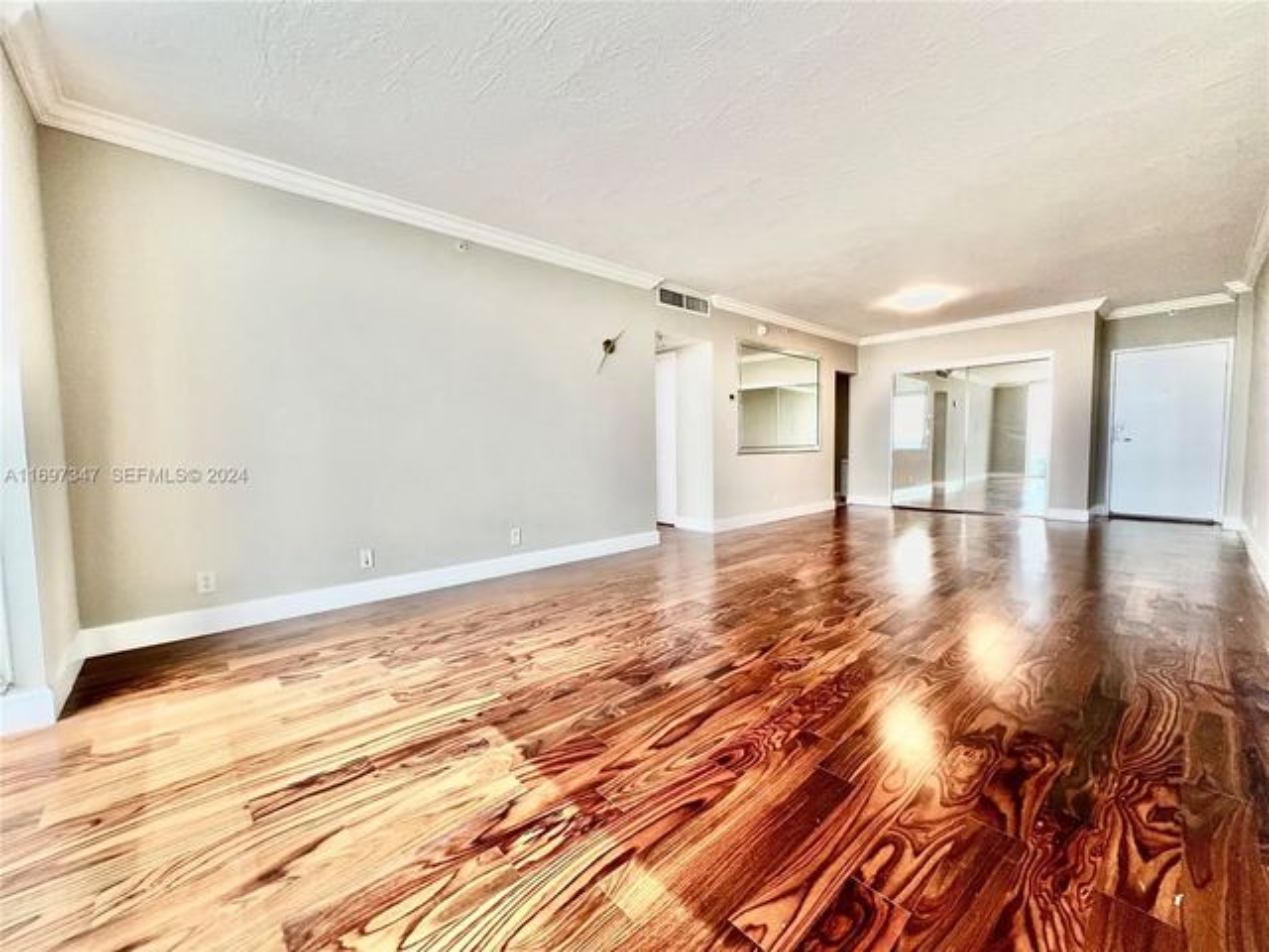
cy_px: 476
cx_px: 634
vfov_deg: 89.9
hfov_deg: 106.2
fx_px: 477
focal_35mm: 13
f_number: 1.8
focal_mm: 1.57
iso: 125
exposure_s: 1/99
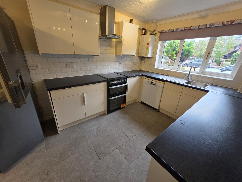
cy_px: 91
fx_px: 91
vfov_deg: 89.9
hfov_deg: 106.2
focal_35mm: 13
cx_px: 121
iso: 50
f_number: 1.9
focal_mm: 2.2
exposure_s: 1/100
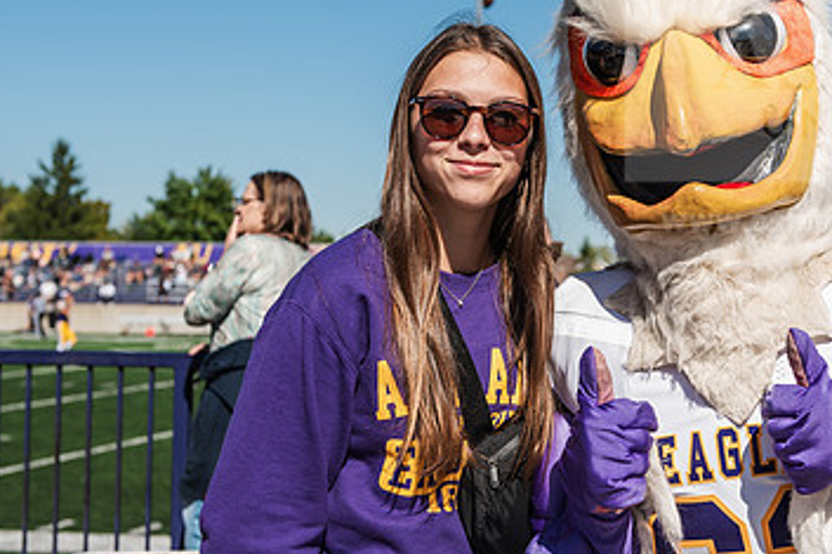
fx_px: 1709
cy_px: 270
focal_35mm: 74
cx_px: 554
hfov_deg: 27.2
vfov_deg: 18.4
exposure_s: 1/800
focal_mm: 45
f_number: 5
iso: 125
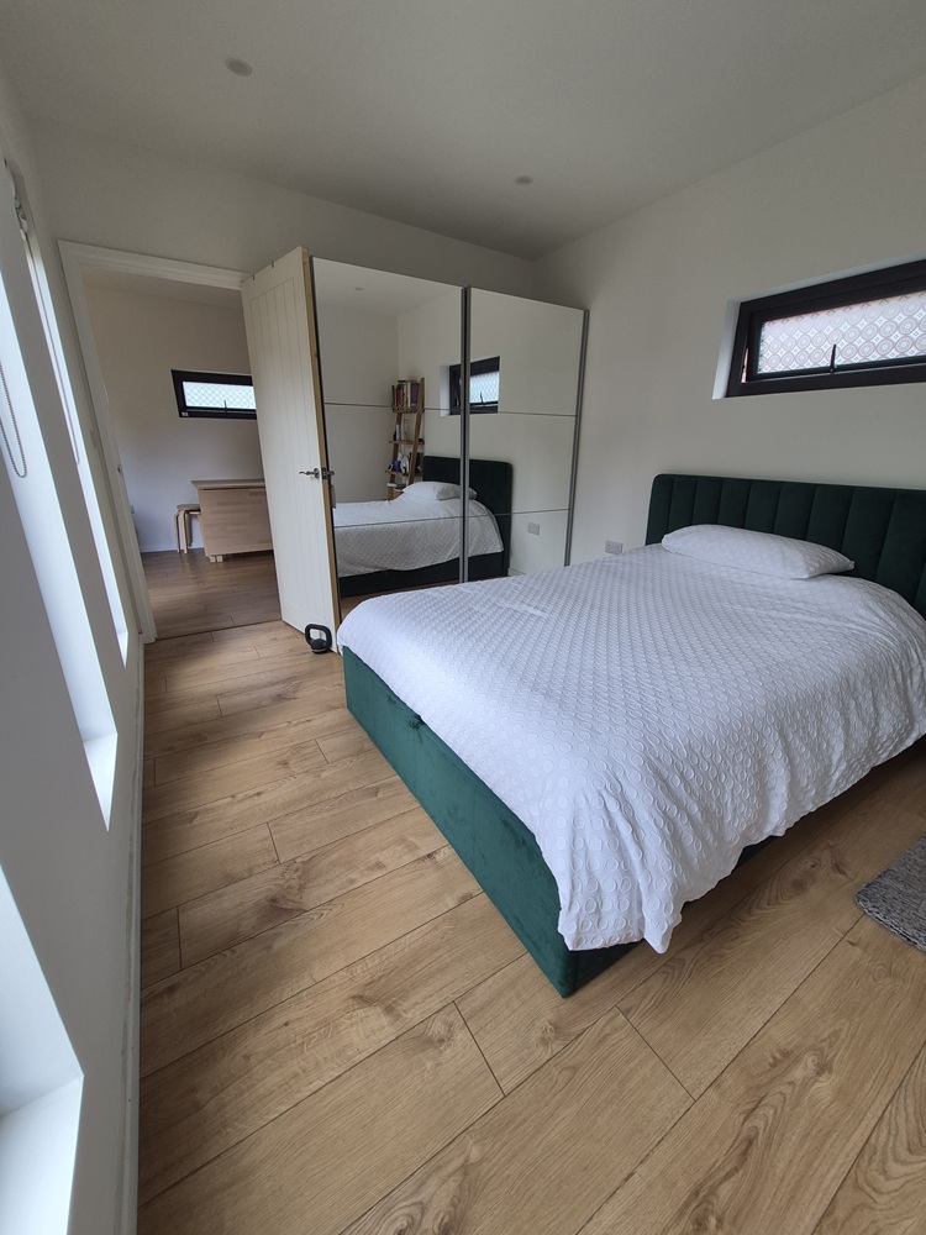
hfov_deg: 89.9
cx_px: 463
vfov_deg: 106.2
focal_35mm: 13
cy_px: 618
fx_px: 464
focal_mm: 1.74
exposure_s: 1/100
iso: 80
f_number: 2.2
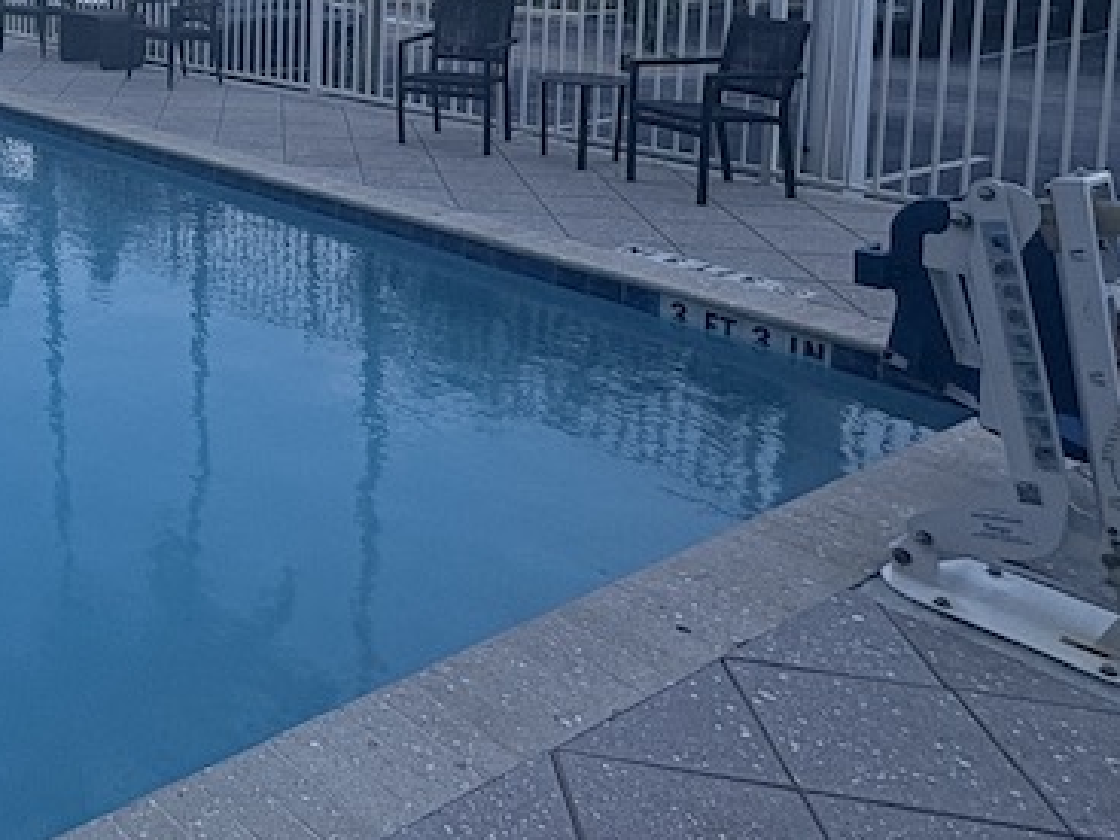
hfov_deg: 39.2
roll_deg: +1.1
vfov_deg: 33.8
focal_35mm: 39
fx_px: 1262
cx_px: -116
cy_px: 12
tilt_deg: -6.4
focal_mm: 2.22
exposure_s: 1/196
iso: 50
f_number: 2.2
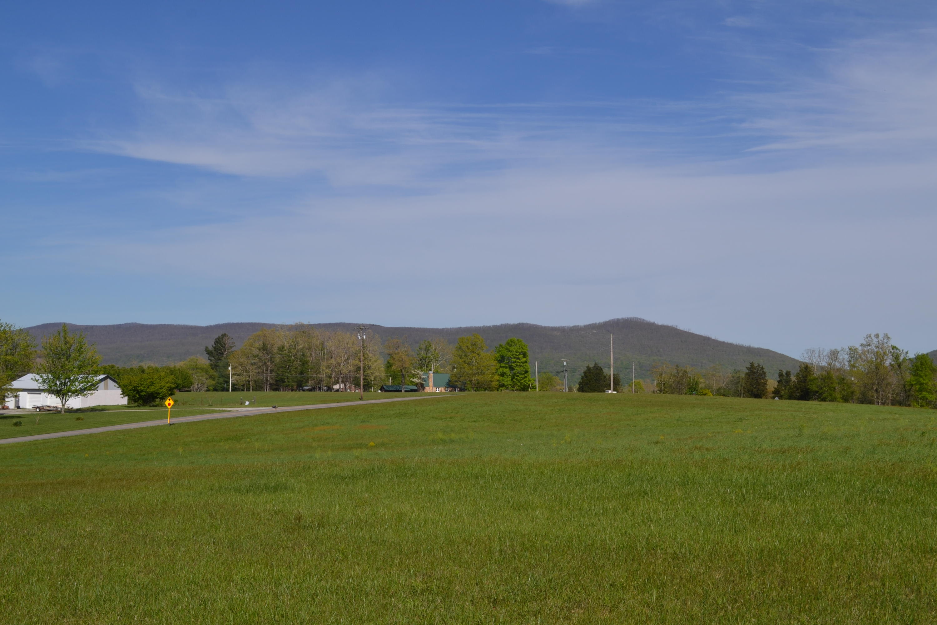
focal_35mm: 42
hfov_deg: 46.4
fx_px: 1093
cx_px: 468
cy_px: 312
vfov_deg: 31.9
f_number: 8
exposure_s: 1/250
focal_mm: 28
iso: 100
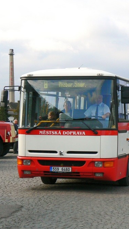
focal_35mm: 105
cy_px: 114
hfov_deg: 11.5
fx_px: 639
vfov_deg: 20.4
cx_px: 90
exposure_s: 1/640
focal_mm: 12
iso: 100
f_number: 4
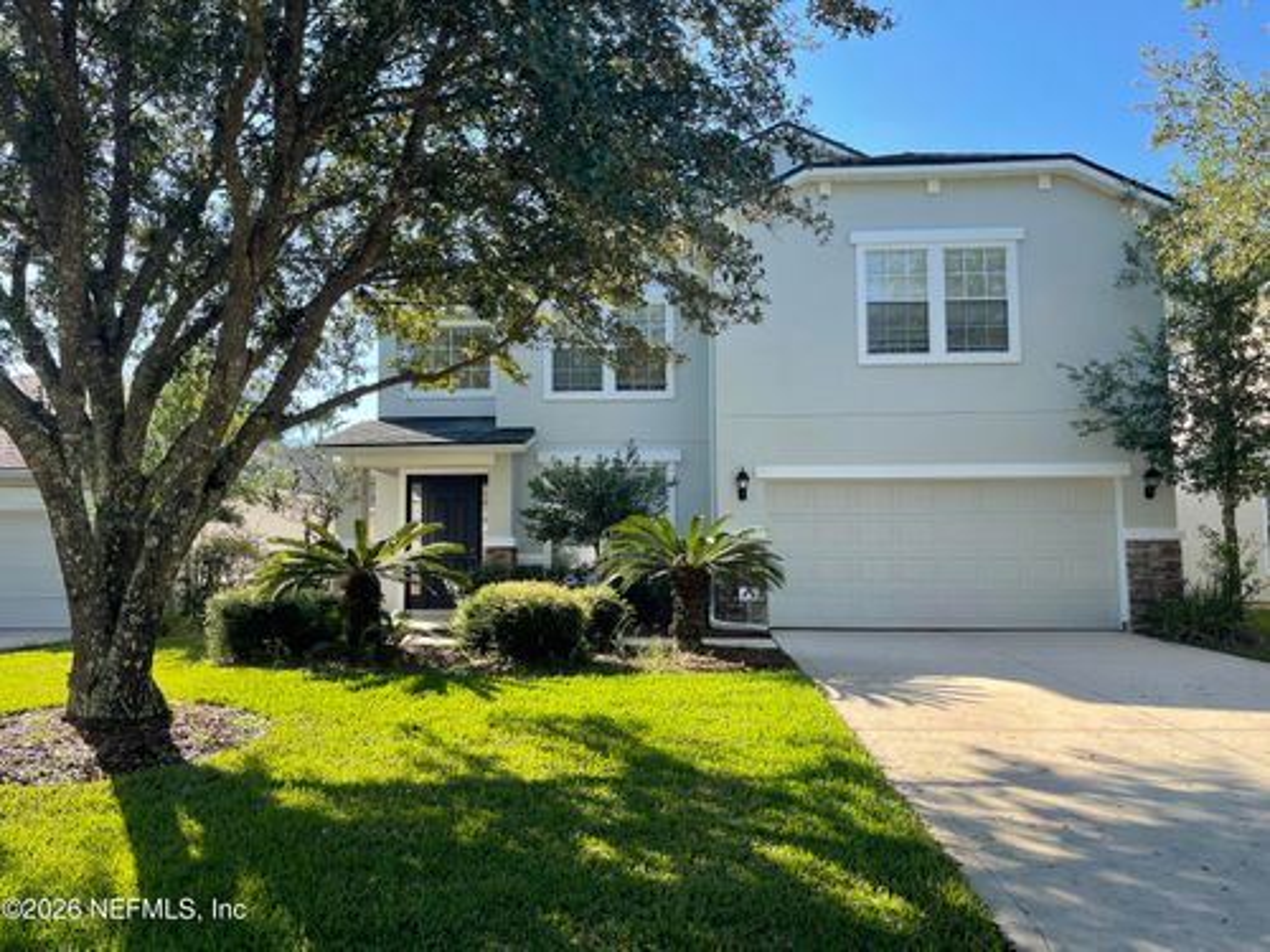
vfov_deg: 53.1
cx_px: 635
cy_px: 476
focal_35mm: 26
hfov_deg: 67.3
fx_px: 954
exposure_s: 1/908
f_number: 1.6
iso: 32
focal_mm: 5.1
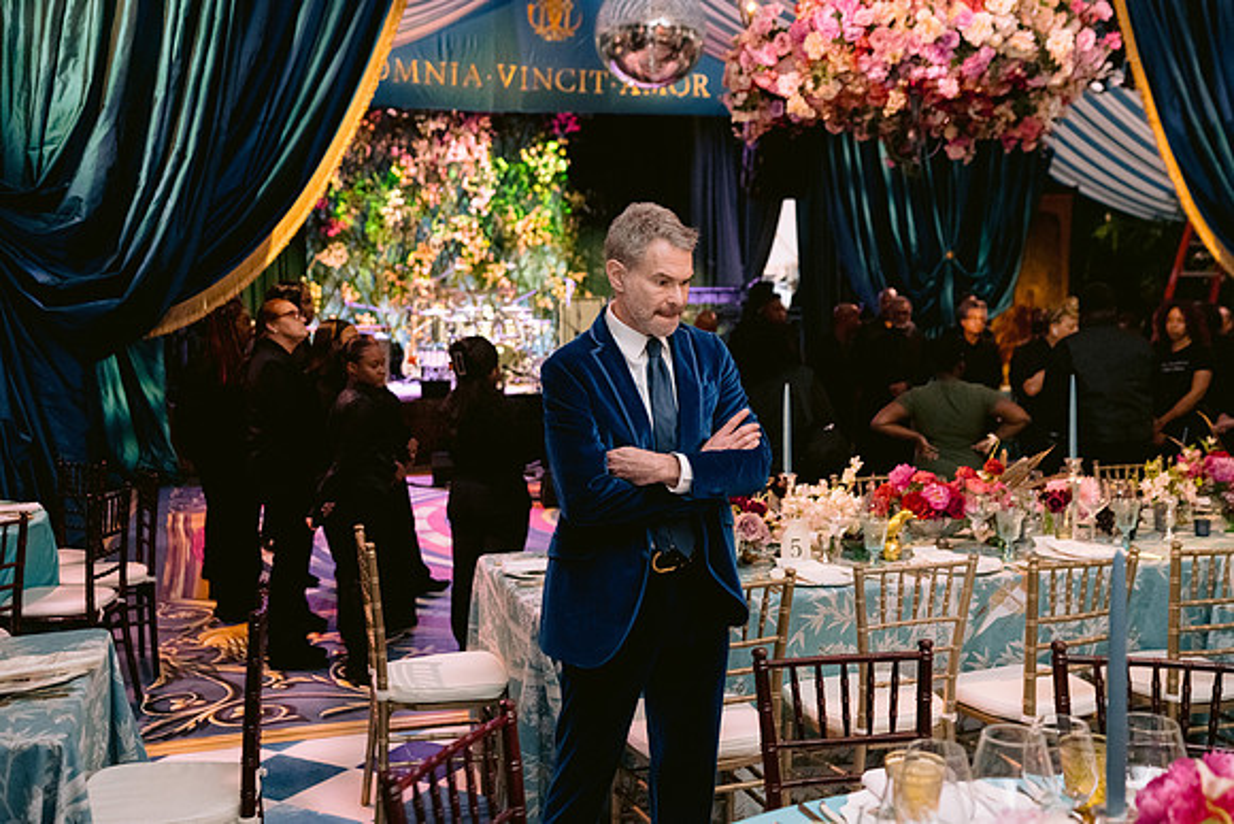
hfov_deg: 54.1
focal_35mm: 35
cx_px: 617
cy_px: 412
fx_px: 1207
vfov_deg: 37.7
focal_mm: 35
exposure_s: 1/100
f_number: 2.8
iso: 3200
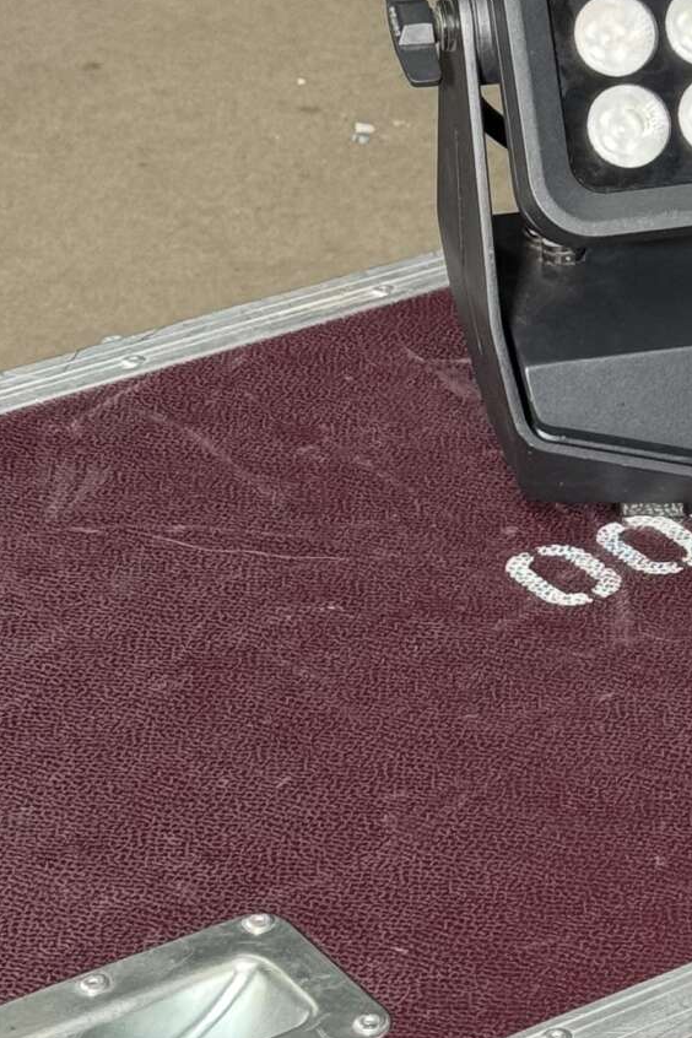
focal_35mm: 151
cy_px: 266
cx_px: 1037
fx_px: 4353
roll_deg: -0.5
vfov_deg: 13.6
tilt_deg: -23.4
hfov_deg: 8.9
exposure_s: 1/63
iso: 80
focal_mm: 6.76
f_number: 1.78
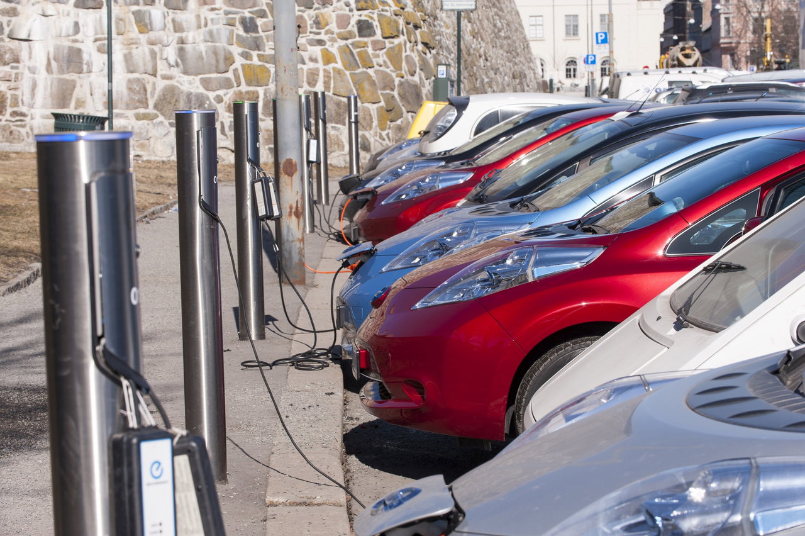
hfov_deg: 20.8
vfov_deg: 13.9
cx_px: 402
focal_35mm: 98
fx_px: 2190
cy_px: 268
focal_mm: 98
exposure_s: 1/400
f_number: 8
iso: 200
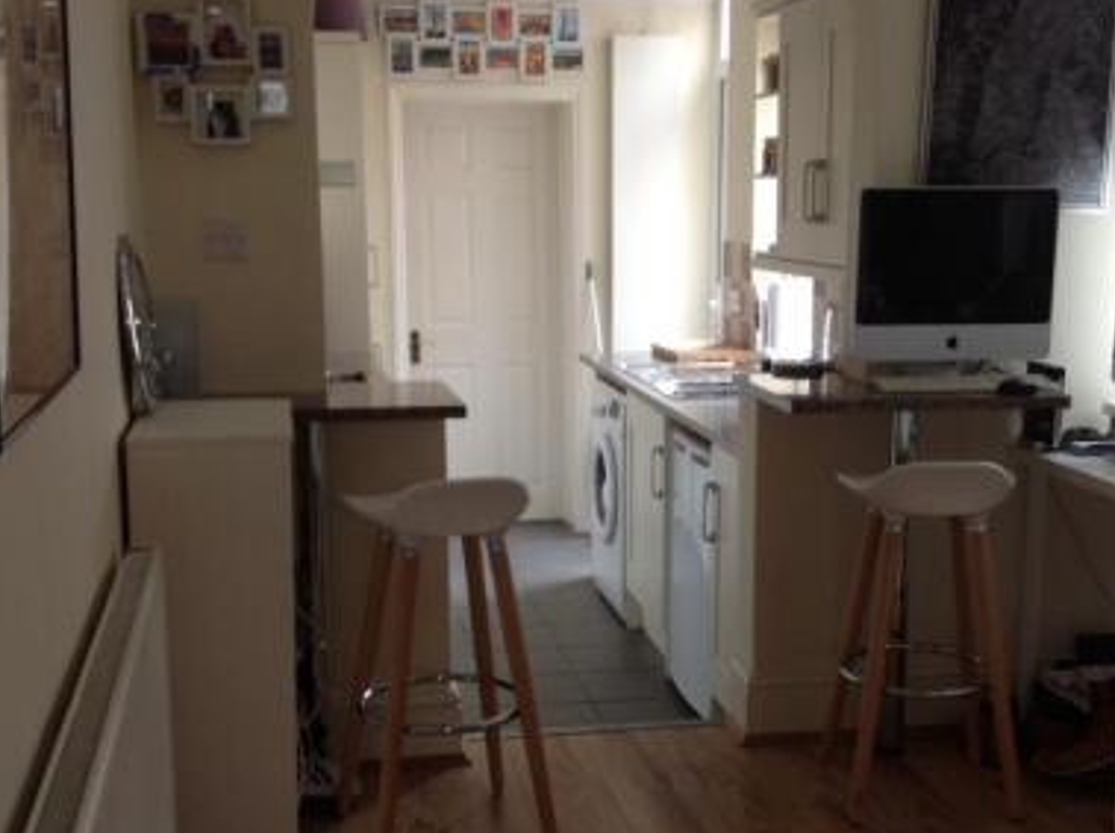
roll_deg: -2.0
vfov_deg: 26.9
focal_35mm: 54
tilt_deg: -9.3
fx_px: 1737
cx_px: 616
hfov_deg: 35.6
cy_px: 472
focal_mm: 4.28
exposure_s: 1/15
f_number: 2.4
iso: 50
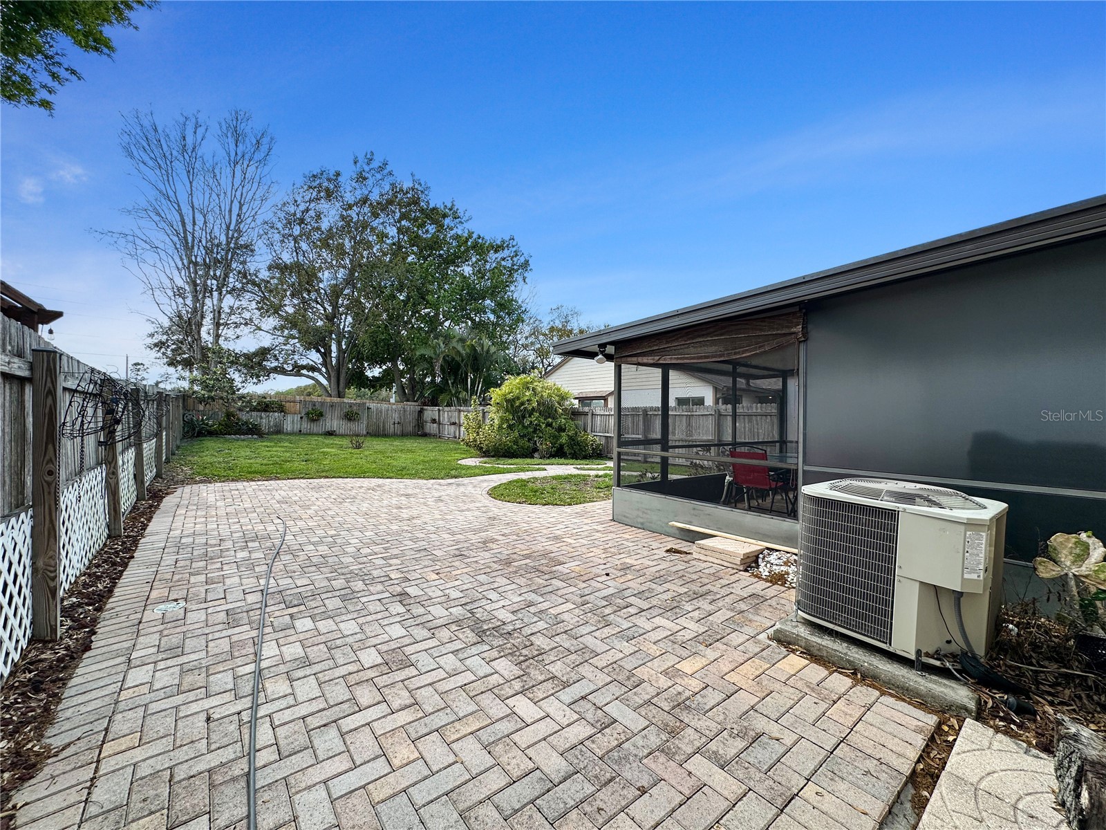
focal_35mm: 14
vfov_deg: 85.7
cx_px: 553
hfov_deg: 102.1
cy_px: 415
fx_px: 447
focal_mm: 2.22
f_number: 2.2
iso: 40
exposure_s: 1/950
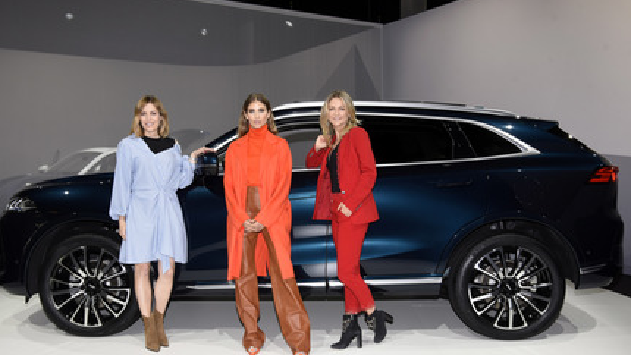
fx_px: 569
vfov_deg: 34.6
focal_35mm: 34
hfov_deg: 58.0
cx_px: 306
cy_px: 202
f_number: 6.3
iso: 400
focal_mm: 31
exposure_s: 1/125
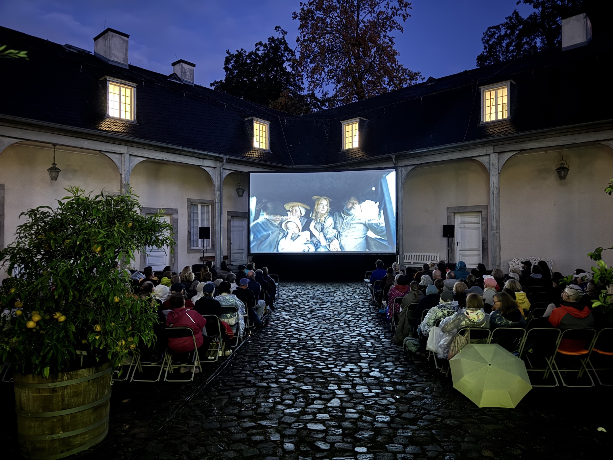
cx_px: 306
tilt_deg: +0.9
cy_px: 230
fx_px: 425
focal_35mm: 24
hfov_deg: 71.6
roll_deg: +1.3
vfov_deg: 56.8
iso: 1600
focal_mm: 6.76
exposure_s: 1/5
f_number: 1.78
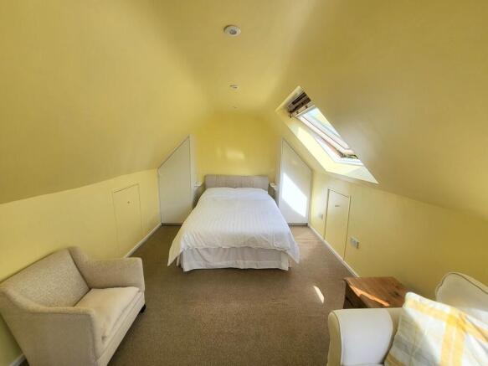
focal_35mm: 13
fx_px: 183
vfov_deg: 89.9
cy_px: 183
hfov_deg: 106.2
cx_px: 244
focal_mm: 1.74
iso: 32
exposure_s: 1/178
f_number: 2.2
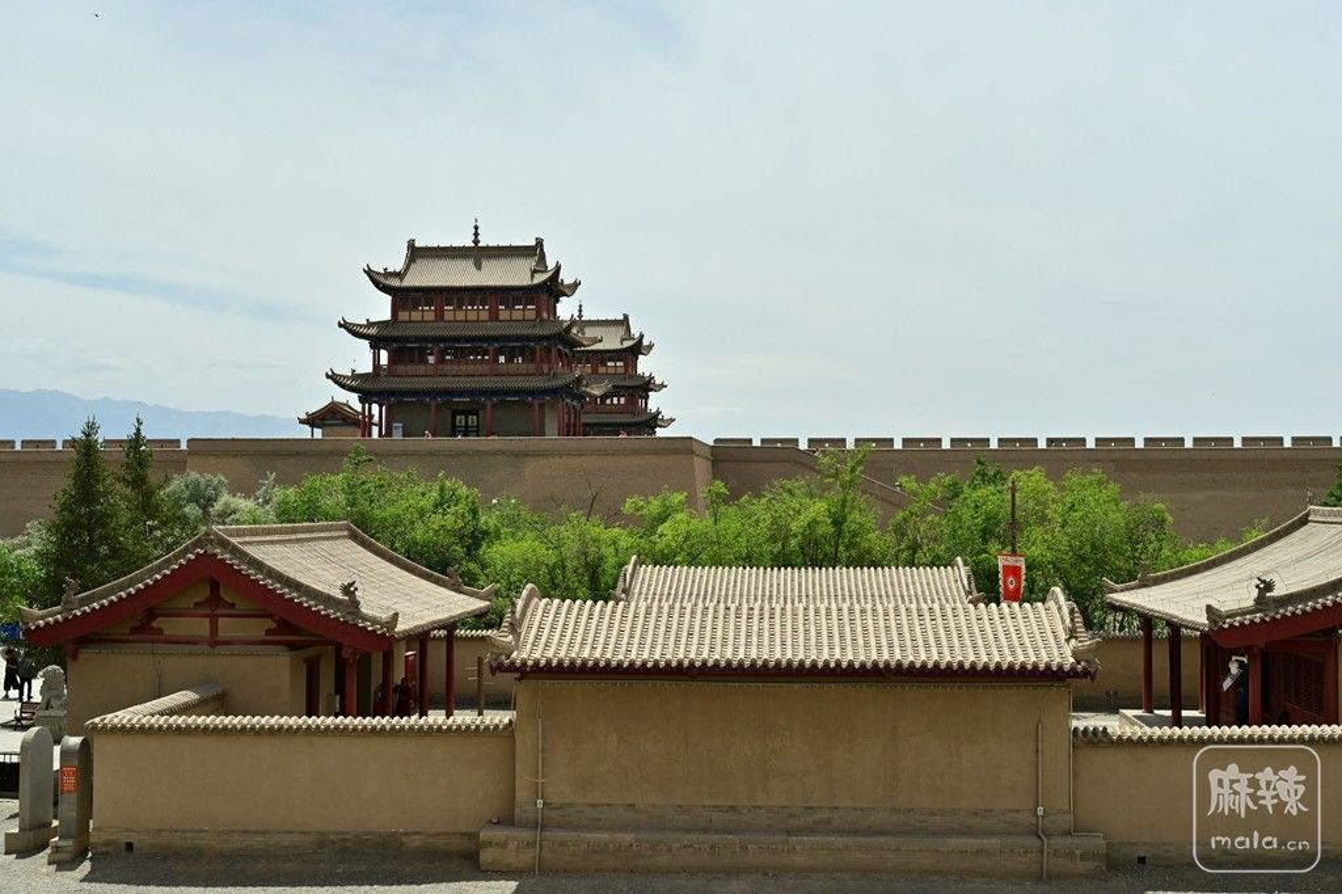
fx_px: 1677
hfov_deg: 43.6
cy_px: 447
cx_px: 671
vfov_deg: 29.8
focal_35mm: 45
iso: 100
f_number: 9
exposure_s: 1/800
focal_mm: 45
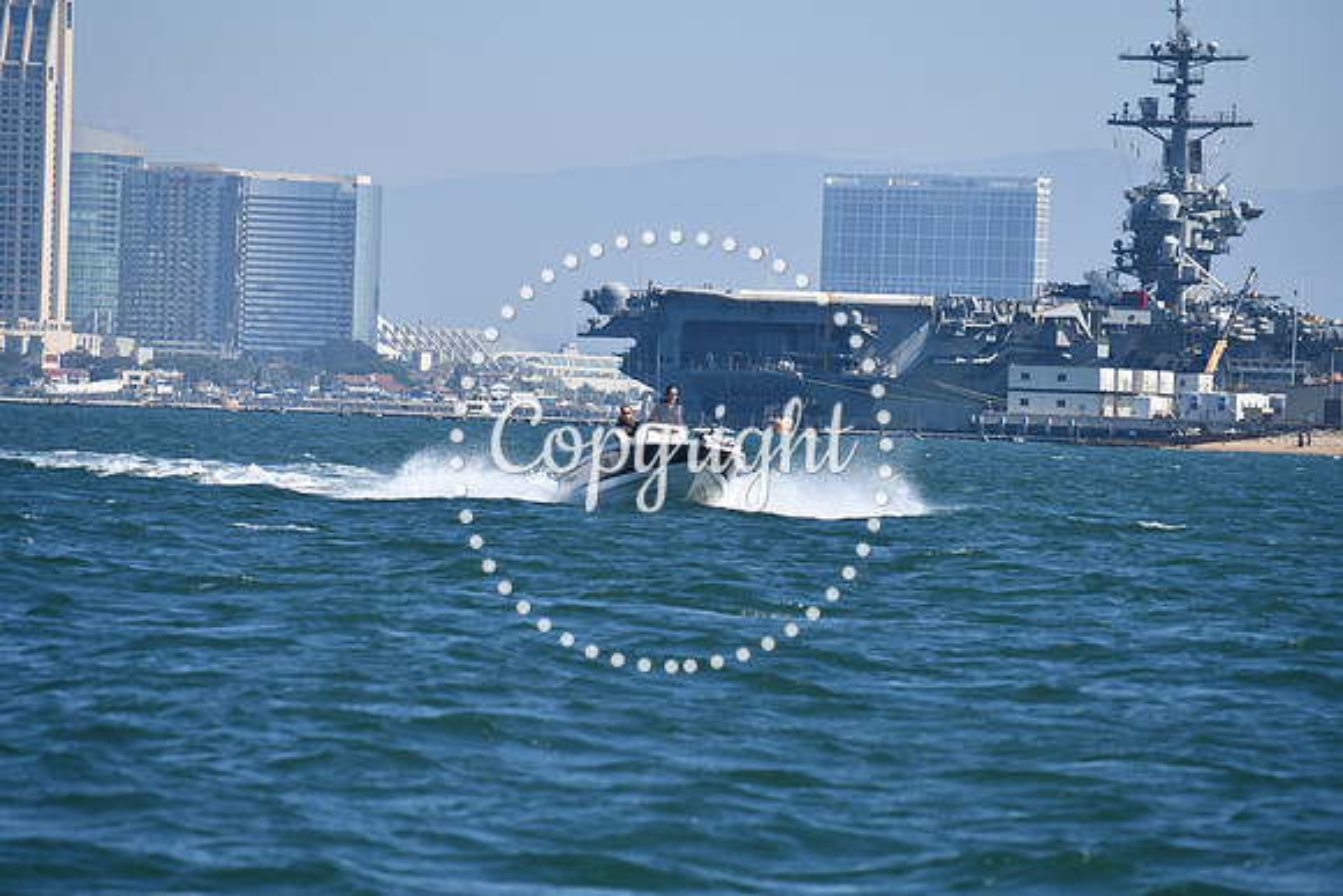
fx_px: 9776
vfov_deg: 5.2
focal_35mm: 262
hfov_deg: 7.9
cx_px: 672
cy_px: 448
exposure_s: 1/500
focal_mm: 175
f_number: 8
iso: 110
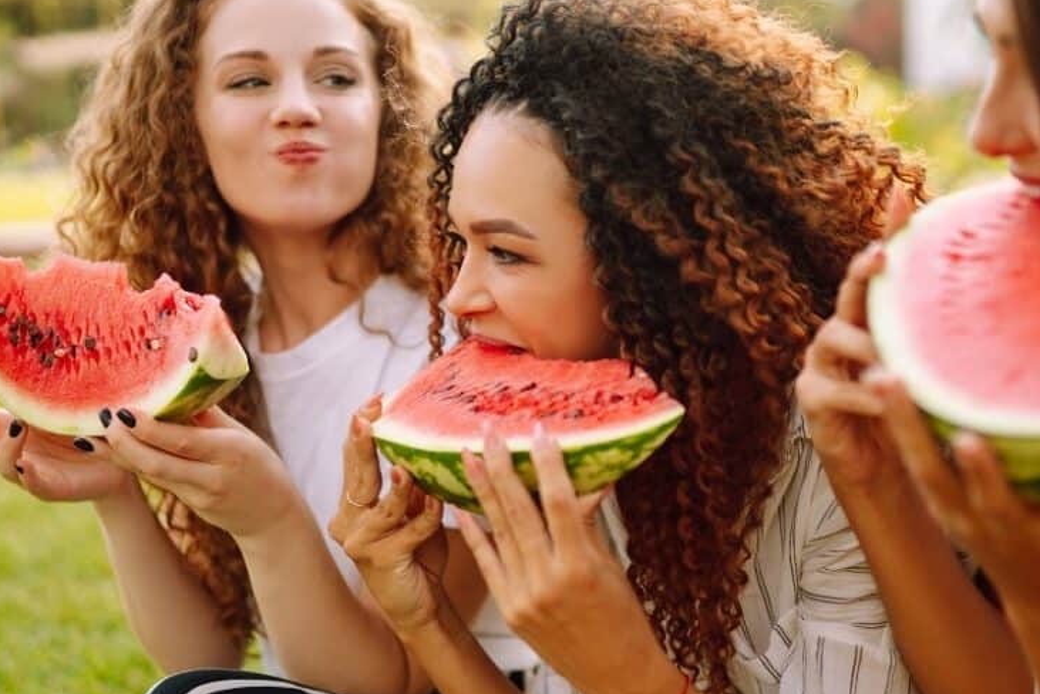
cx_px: 576
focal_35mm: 56
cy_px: 344
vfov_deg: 24.2
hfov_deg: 35.6
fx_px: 1618
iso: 160
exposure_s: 1/1600
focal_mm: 35
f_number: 1.4
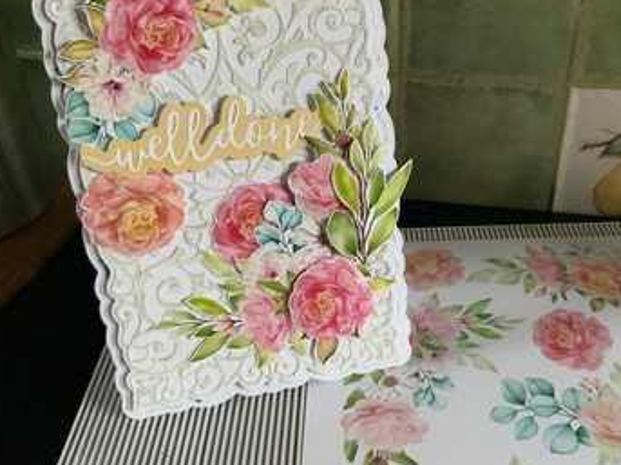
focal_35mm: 38
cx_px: 380
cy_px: 200
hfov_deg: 48.6
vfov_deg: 37.6
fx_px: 681
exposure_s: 1/30
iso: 400
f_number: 1.8
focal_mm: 3
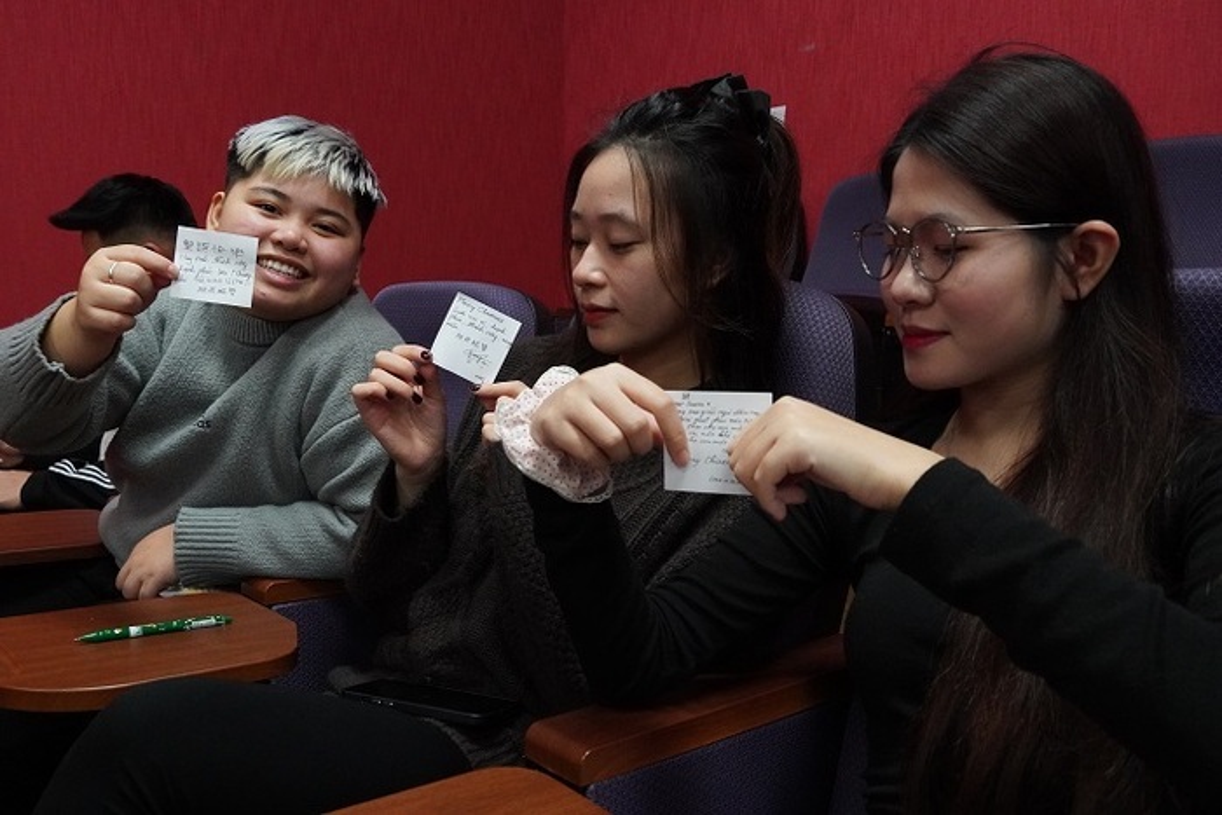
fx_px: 1018
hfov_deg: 61.9
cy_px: 408
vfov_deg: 43.6
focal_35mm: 30
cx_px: 611
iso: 5000
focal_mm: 20
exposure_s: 1/160
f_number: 5.6
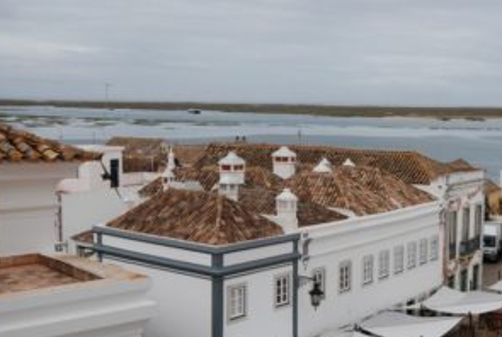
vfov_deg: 22.3
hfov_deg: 32.4
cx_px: 354
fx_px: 852
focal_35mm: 61
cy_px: 198
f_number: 8
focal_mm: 24
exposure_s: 1/250
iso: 100
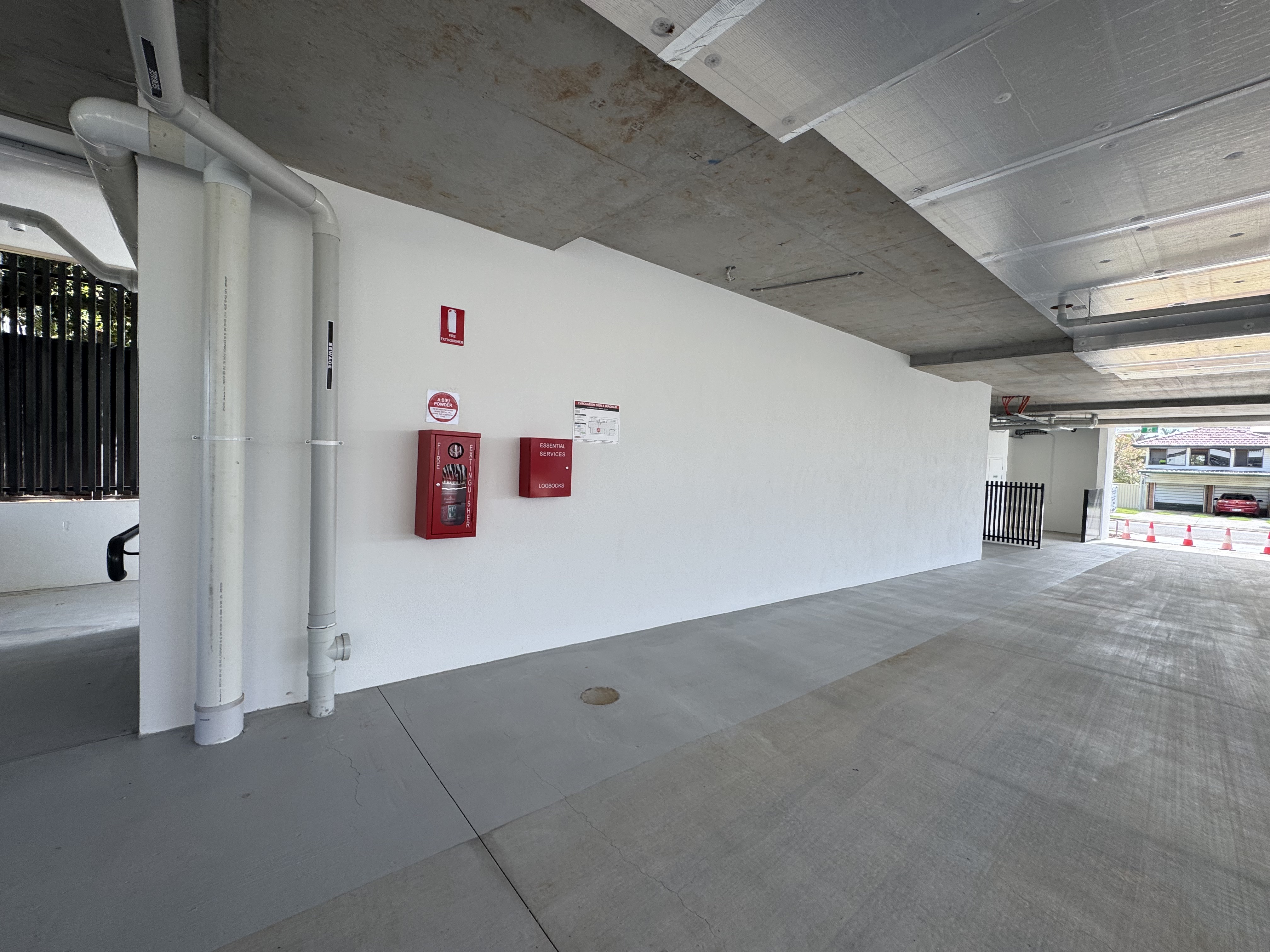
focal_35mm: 14
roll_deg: -1.8
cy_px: 476
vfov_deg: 85.7
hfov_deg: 102.1
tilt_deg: -2.3
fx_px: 514
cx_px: 635
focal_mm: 2.22
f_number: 2.2
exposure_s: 1/151
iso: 40
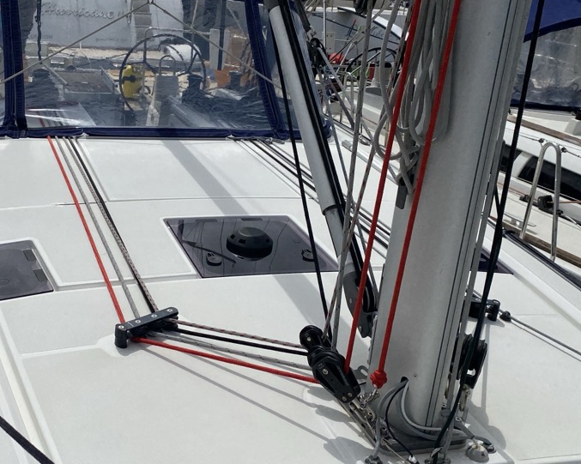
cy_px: 239
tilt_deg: -20.1
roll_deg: -4.1
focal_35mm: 45
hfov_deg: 40.8
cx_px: 206
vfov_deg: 33.4
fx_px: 773
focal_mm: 4.25
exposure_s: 1/9615
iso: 32
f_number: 1.8
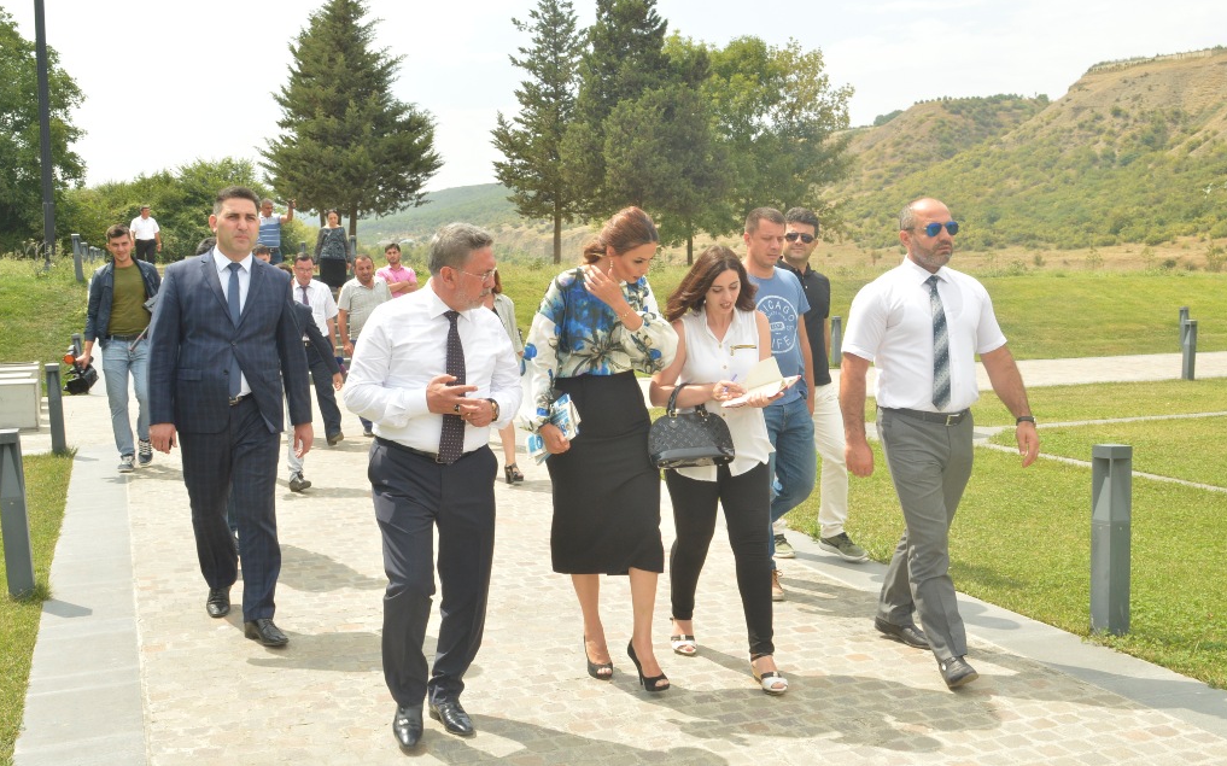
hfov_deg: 49.3
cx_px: 614
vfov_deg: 32.0
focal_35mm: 40
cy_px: 406
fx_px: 1337
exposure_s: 1/200
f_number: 13
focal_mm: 26
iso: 400
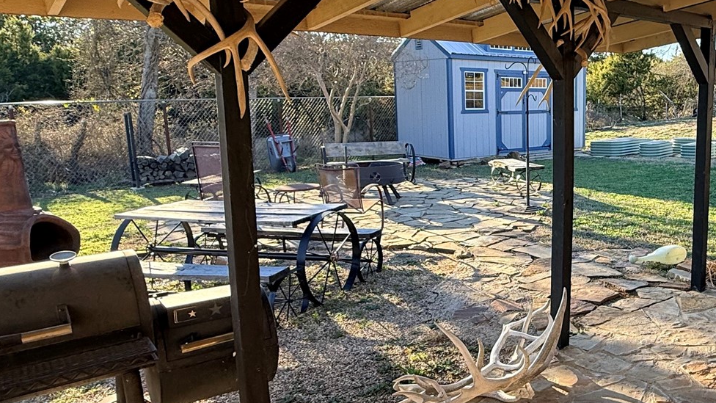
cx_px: 560
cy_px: 203
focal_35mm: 32
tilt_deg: -9.2
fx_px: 608
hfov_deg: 57.1
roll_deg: +0.4
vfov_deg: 36.7
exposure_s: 1/294
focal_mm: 2.22
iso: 64
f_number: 2.2
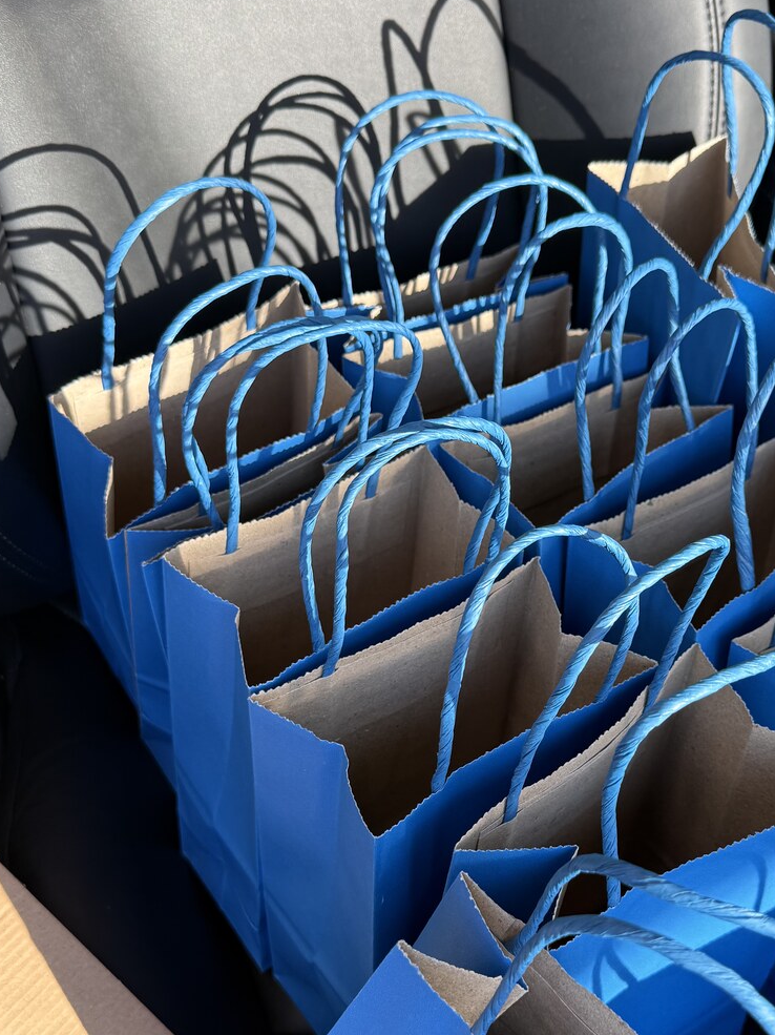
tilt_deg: -61.5
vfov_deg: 47.6
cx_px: 482
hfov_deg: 36.6
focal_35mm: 39
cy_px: 615
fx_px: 1165
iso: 80
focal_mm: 6.76
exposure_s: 1/204
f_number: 1.78
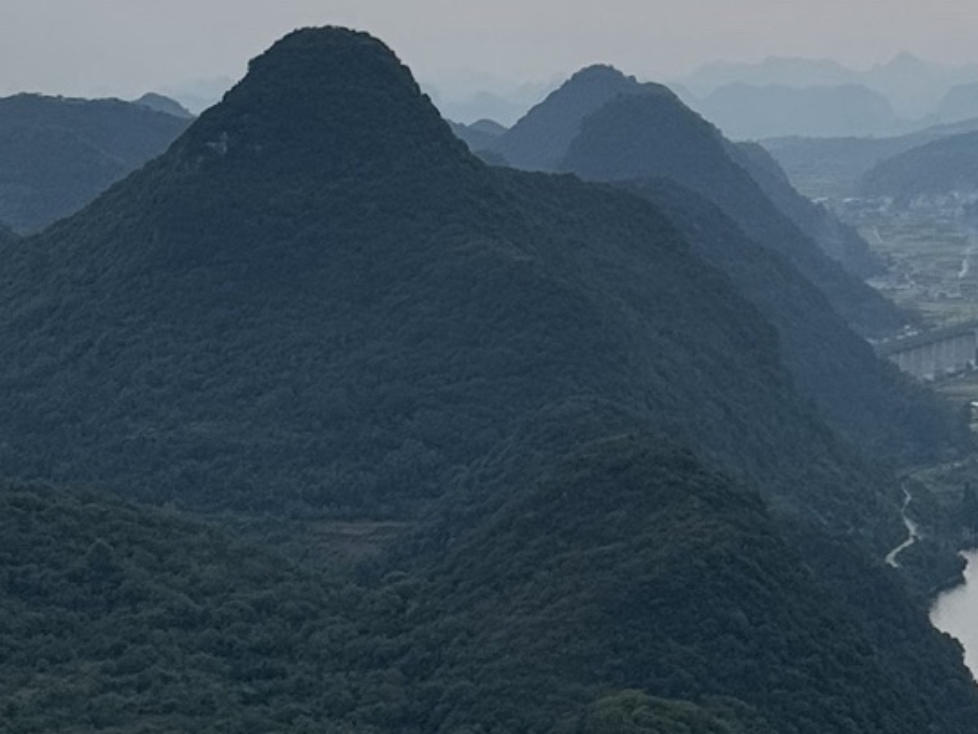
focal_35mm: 177
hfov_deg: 10.9
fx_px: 5003
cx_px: 1324
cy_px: -18
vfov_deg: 8.3
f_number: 1.78
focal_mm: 6.76
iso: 64
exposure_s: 1/1312
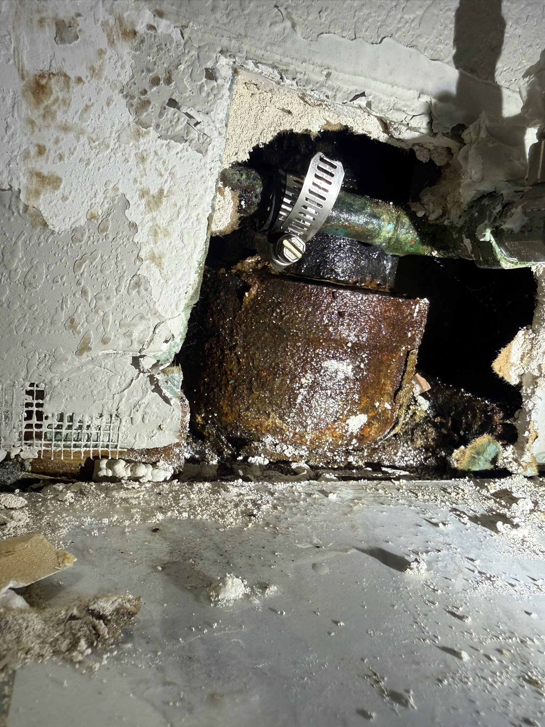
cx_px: 272
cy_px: 364
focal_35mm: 24
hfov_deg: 56.8
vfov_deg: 71.6
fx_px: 504
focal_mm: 2.22
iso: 100
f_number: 2.2
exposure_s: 1/99
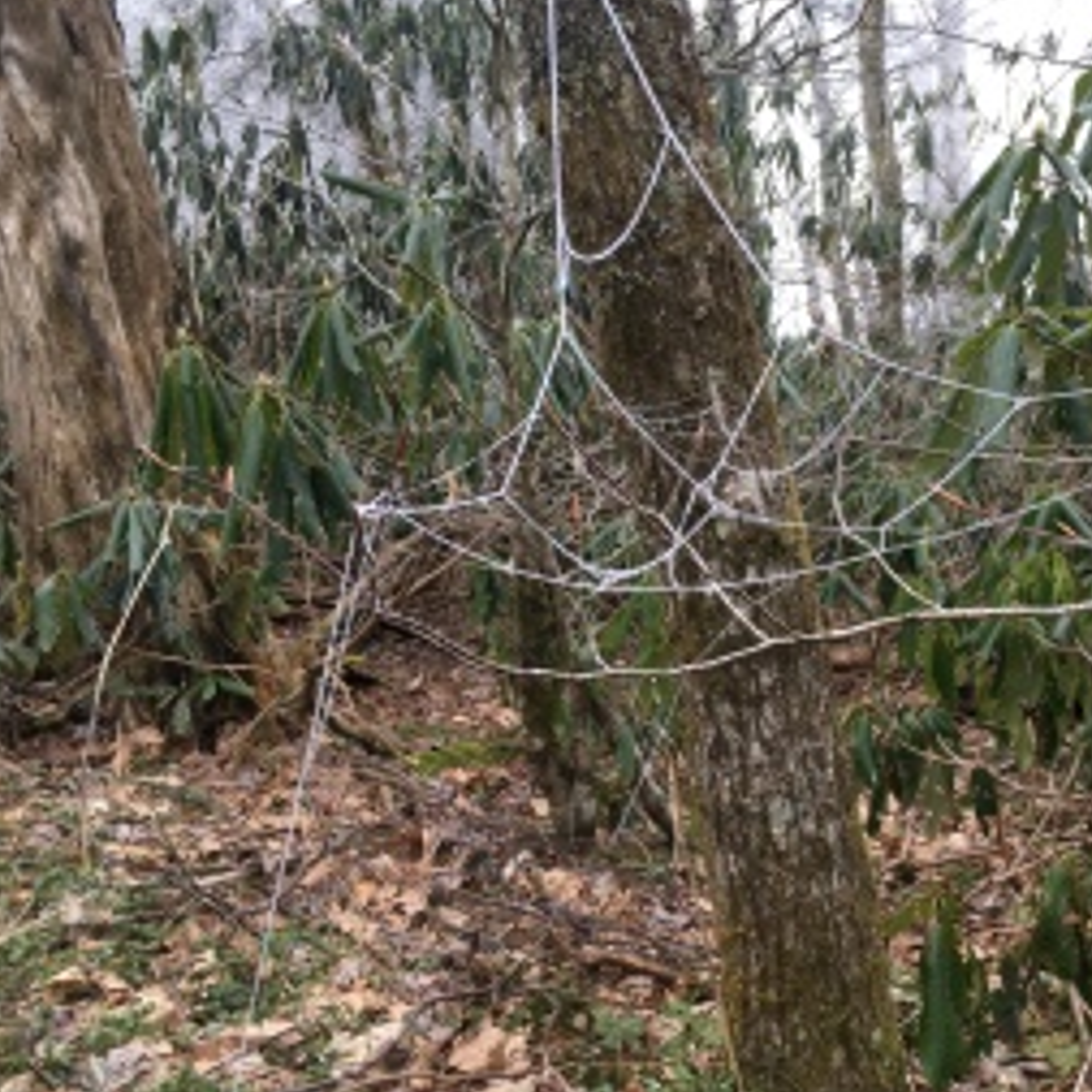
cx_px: 764
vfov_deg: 44.9
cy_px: 531
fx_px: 1321
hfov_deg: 44.0
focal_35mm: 37
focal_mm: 4.15
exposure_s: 1/30
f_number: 2.2
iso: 80
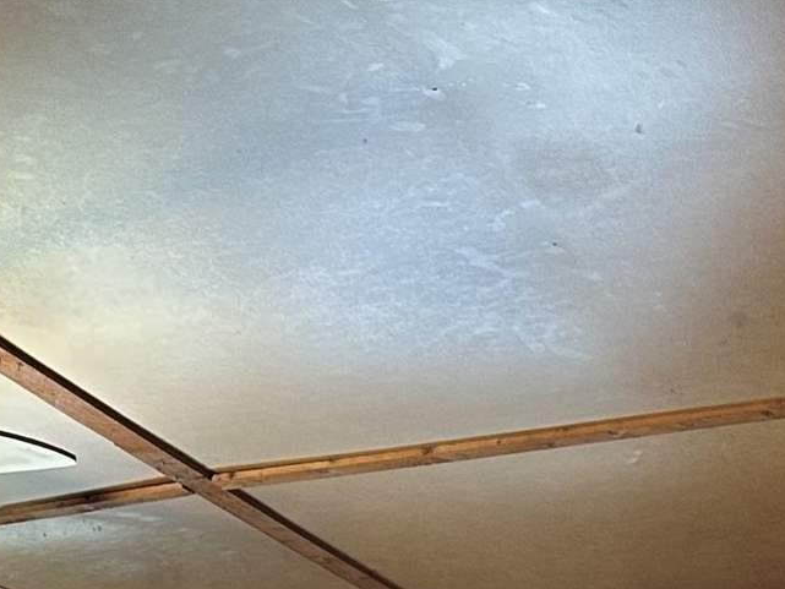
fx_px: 2608
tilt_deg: -5.2
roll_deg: +1.7
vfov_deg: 10.9
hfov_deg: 17.1
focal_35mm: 115
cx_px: 418
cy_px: 1403
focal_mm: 6.86
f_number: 1.78
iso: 160
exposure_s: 1/60
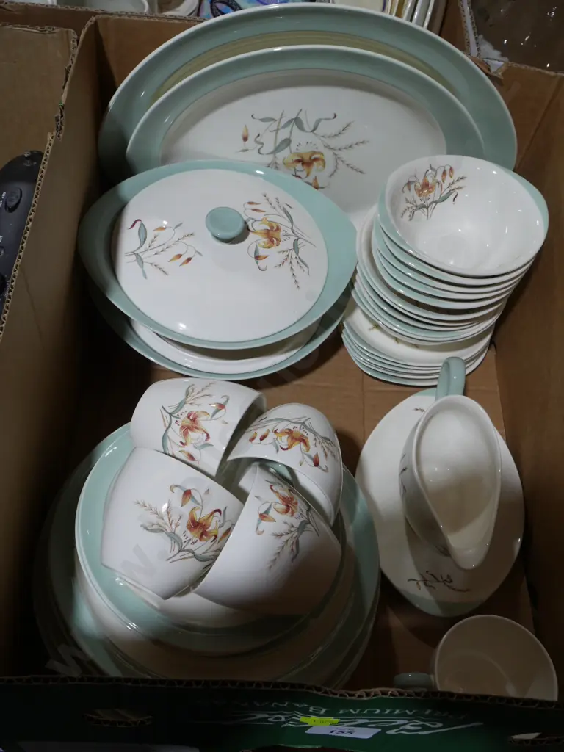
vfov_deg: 51.4
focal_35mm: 36
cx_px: 282
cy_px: 376
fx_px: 782
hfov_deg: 39.7
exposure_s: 1/60
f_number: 10
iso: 500
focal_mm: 18
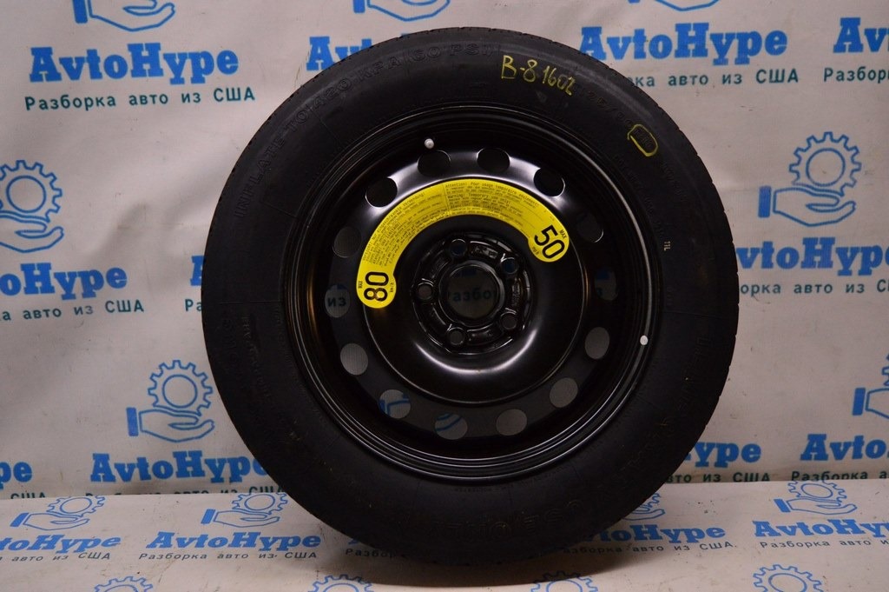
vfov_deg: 36.8
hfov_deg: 53.2
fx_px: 888
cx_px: 444
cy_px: 296
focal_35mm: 36
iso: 1600
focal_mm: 24
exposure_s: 1/400
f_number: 4
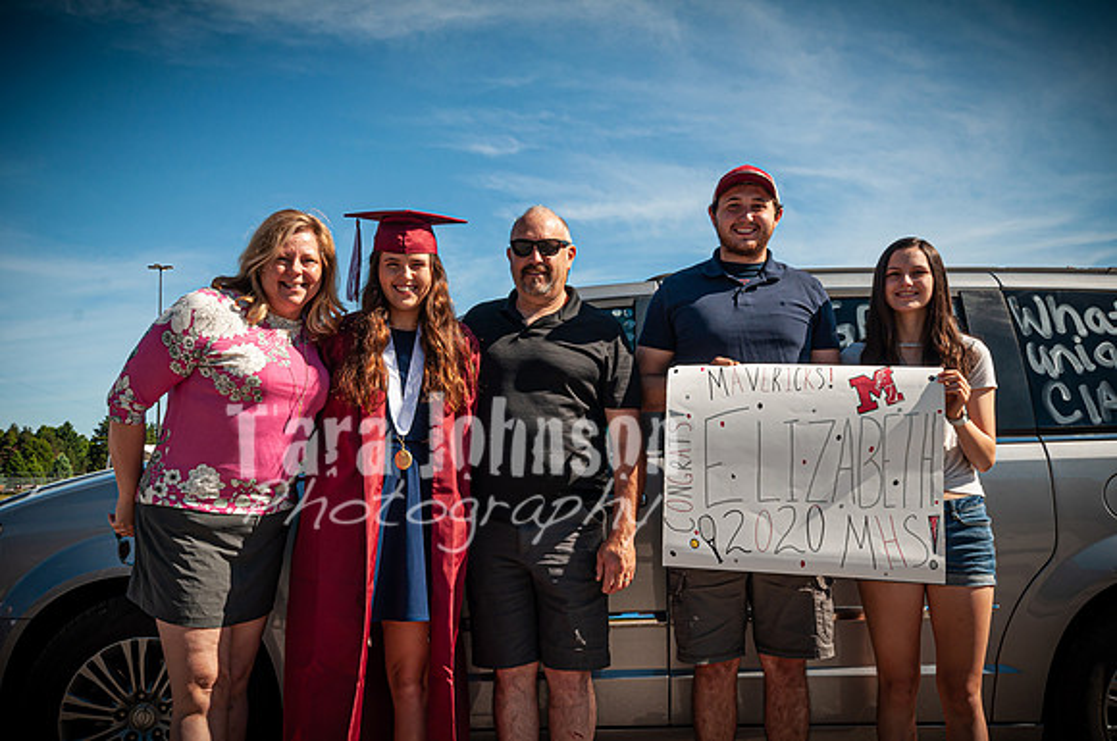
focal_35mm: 36
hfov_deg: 53.2
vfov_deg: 36.8
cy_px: 370
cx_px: 558
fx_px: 1115
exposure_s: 1/320
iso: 200
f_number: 9
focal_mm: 24
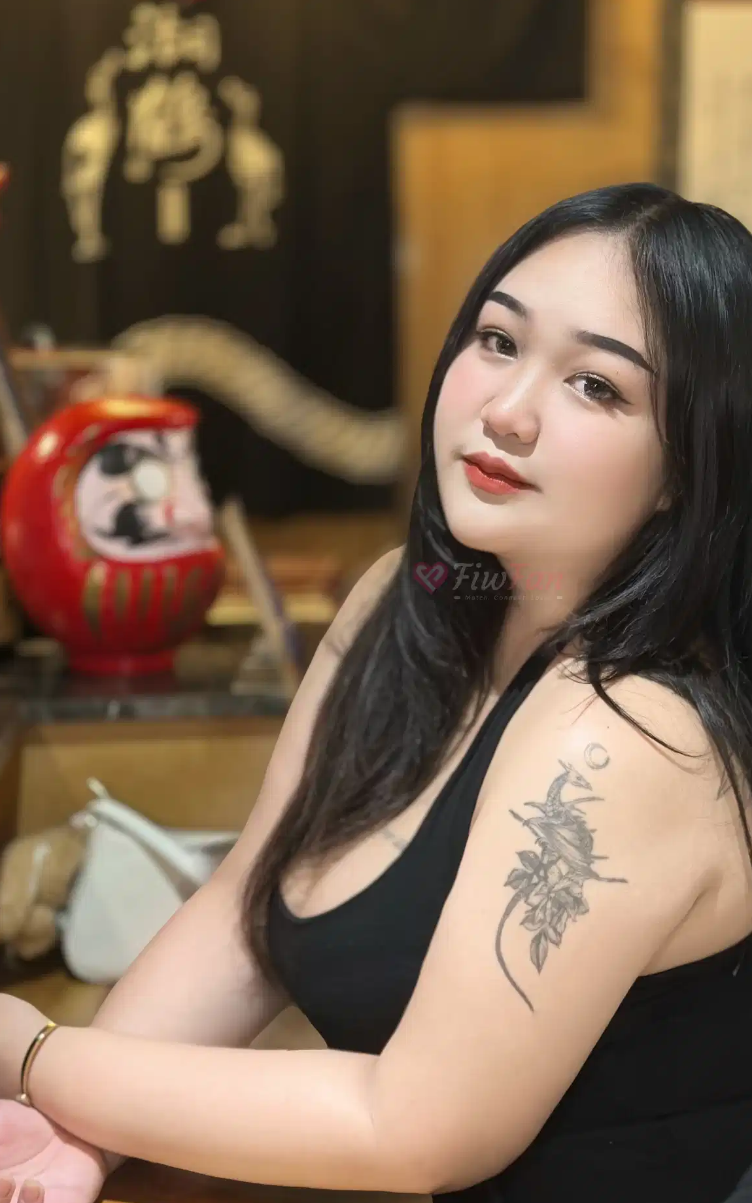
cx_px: 489
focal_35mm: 59
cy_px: 581
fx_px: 1935
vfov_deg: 34.5
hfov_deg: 21.9
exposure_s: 1/33
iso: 320
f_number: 1.78
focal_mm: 6.86
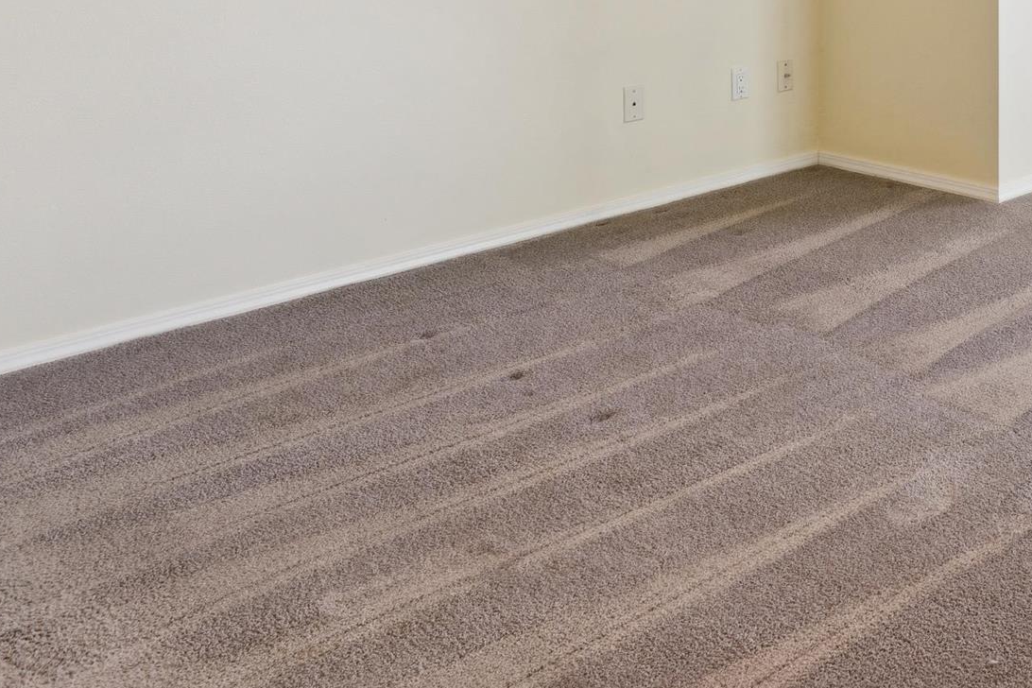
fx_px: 1290
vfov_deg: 26.4
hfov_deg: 36.8
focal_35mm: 45
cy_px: -152
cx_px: 1136
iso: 400
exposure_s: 1/10
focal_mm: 16
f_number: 13
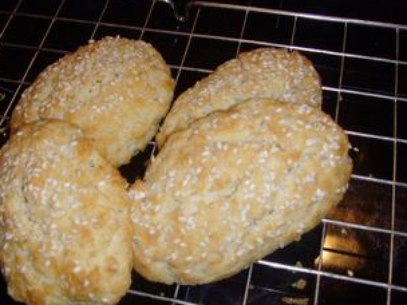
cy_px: 176
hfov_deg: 41.1
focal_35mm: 46
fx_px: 541
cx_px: 170
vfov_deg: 31.5
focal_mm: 6.6
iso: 200
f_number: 3.5
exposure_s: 1/45
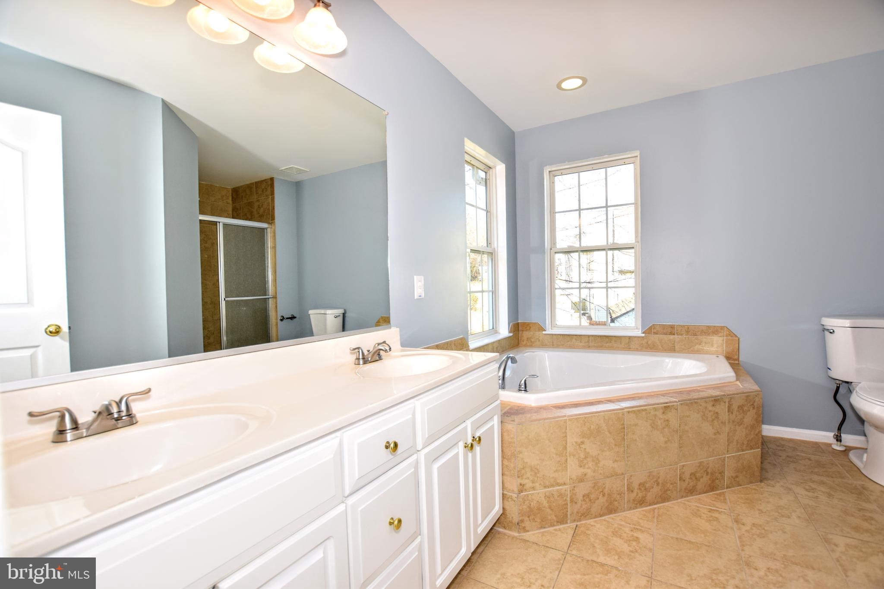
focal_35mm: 17
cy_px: 294
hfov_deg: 92.4
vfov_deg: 69.6
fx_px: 424
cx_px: 442
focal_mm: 11.5
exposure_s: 1/125
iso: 250
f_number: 5.6
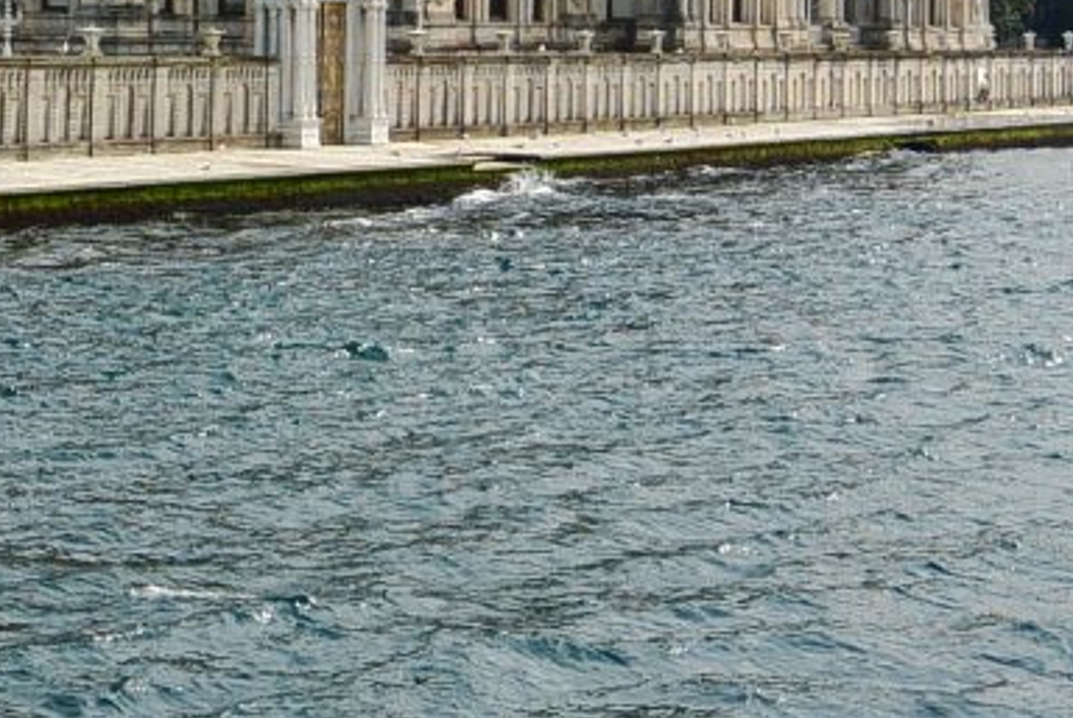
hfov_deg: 19.9
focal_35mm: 96
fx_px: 2865
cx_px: -215
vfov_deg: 14.0
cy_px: -68
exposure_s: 1/800
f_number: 5
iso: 100
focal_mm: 13.5
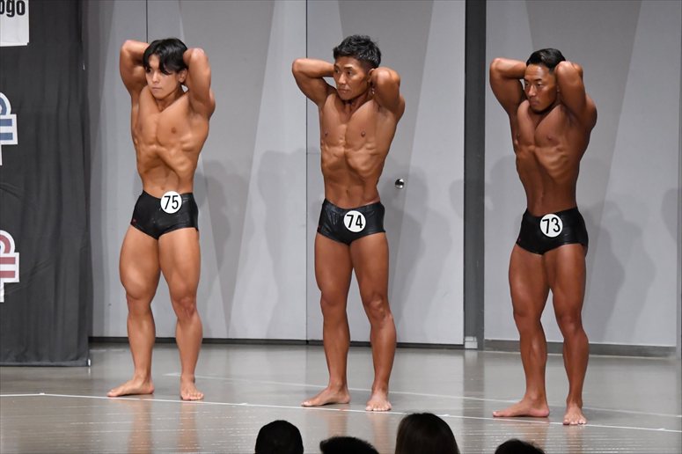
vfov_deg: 6.8
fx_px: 3825
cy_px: 227
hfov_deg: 10.2
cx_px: 341
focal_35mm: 202
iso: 6400
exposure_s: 1/400
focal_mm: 135
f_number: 5.6
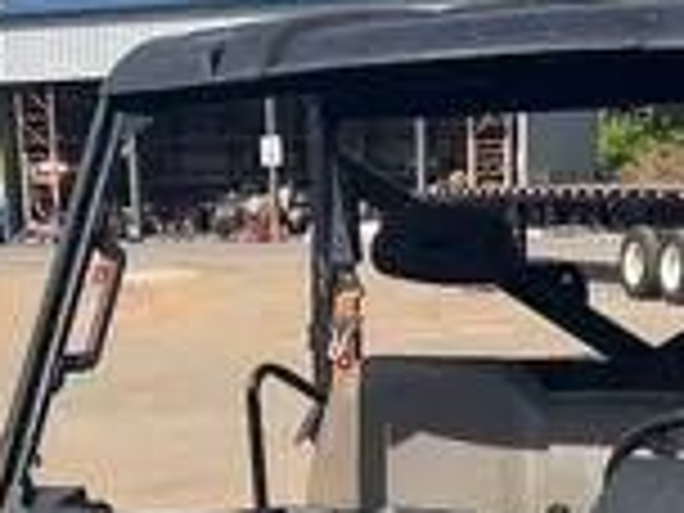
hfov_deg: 20.8
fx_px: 1857
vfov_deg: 14.8
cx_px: 418
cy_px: 740
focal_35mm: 94
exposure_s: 1/2358
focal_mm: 5.1
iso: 50
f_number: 1.6
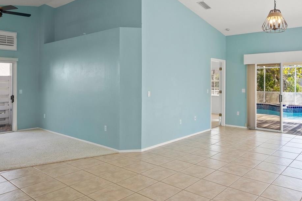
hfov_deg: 64.5
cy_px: 83
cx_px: 190
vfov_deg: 46.2
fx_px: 235
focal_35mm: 28
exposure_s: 1/10
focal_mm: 16
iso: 250
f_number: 6.3
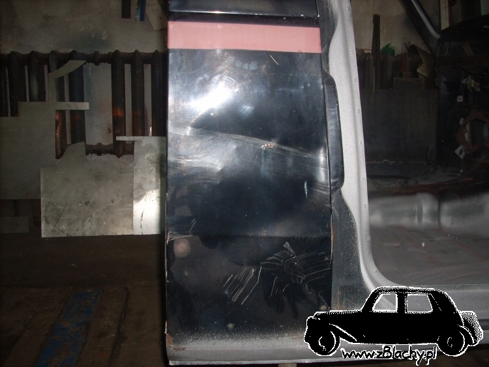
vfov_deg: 38.7
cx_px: 244
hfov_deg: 50.1
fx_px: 523
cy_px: 184
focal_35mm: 37
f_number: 2.8
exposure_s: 1/60
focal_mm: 6.2
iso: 64
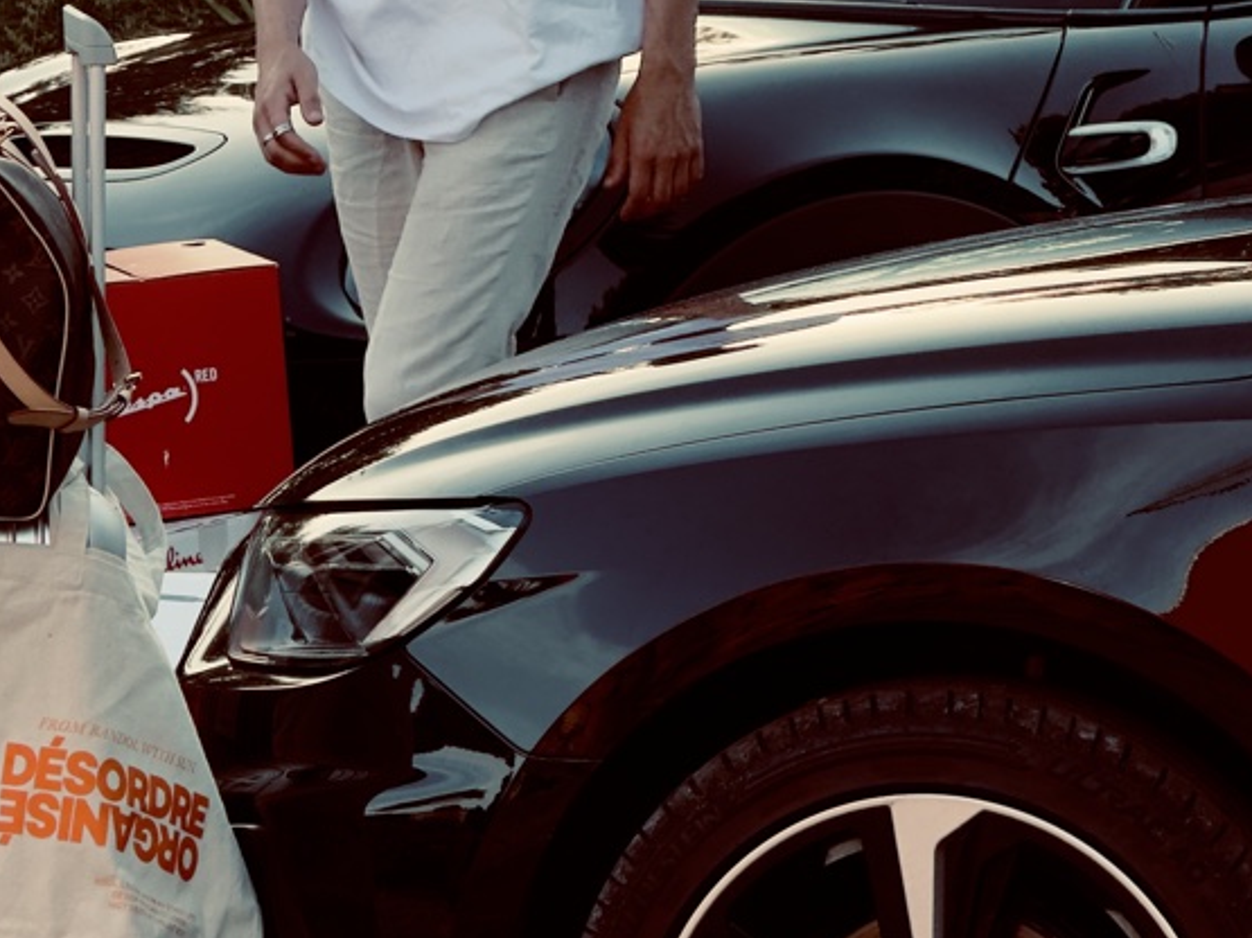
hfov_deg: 8.3
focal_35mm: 238
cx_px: 511
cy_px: 27
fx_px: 8606
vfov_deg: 6.2
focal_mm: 15.66
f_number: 2.8
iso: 50
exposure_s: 1/133
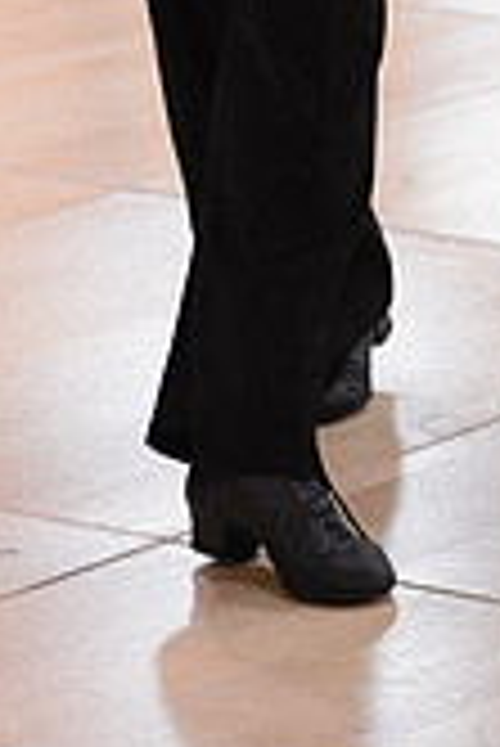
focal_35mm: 300
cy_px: -482
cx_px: 714
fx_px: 6237
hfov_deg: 4.6
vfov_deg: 6.7
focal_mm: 86
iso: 2500
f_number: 2.8
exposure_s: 1/250
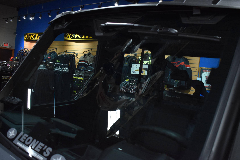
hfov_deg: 53.1
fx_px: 240
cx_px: 120
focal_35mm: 36
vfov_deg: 36.9
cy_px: 80
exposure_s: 1/125
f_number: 3.8
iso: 1400
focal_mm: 24
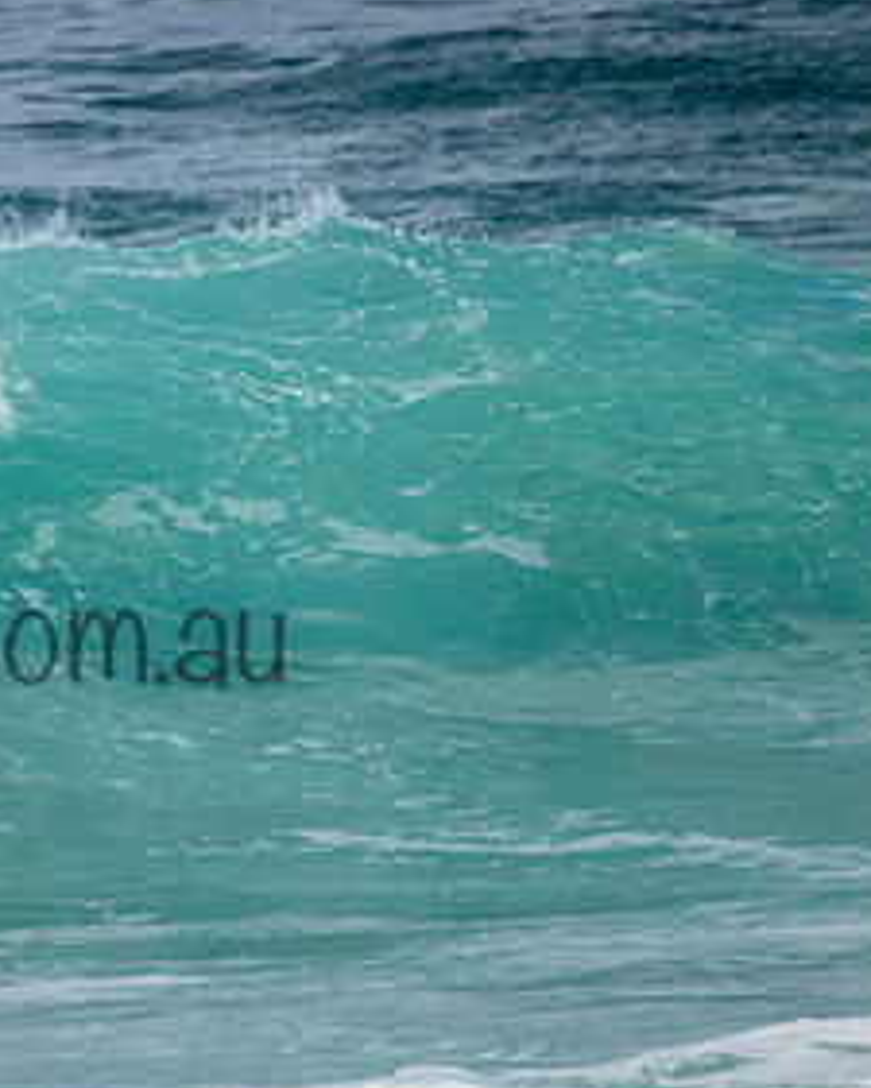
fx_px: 49854
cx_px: -124
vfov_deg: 1.3
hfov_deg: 1.0
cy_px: 594
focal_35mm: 1548
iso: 800
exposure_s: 1/2000
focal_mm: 800
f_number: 11
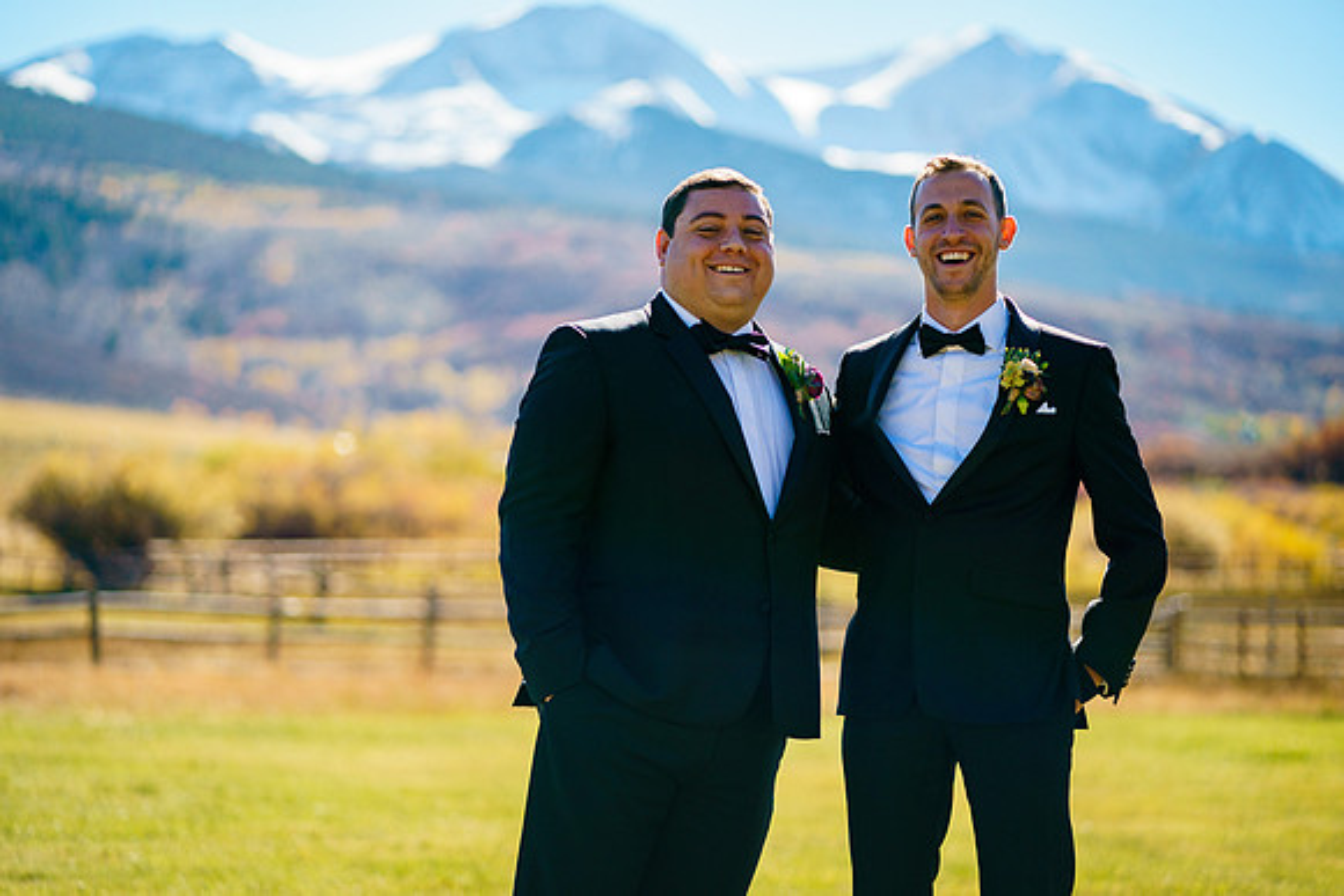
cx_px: 672
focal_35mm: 85
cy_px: 448
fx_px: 3174
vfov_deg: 16.1
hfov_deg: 23.9
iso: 200
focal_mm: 85
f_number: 2
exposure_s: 1/10000
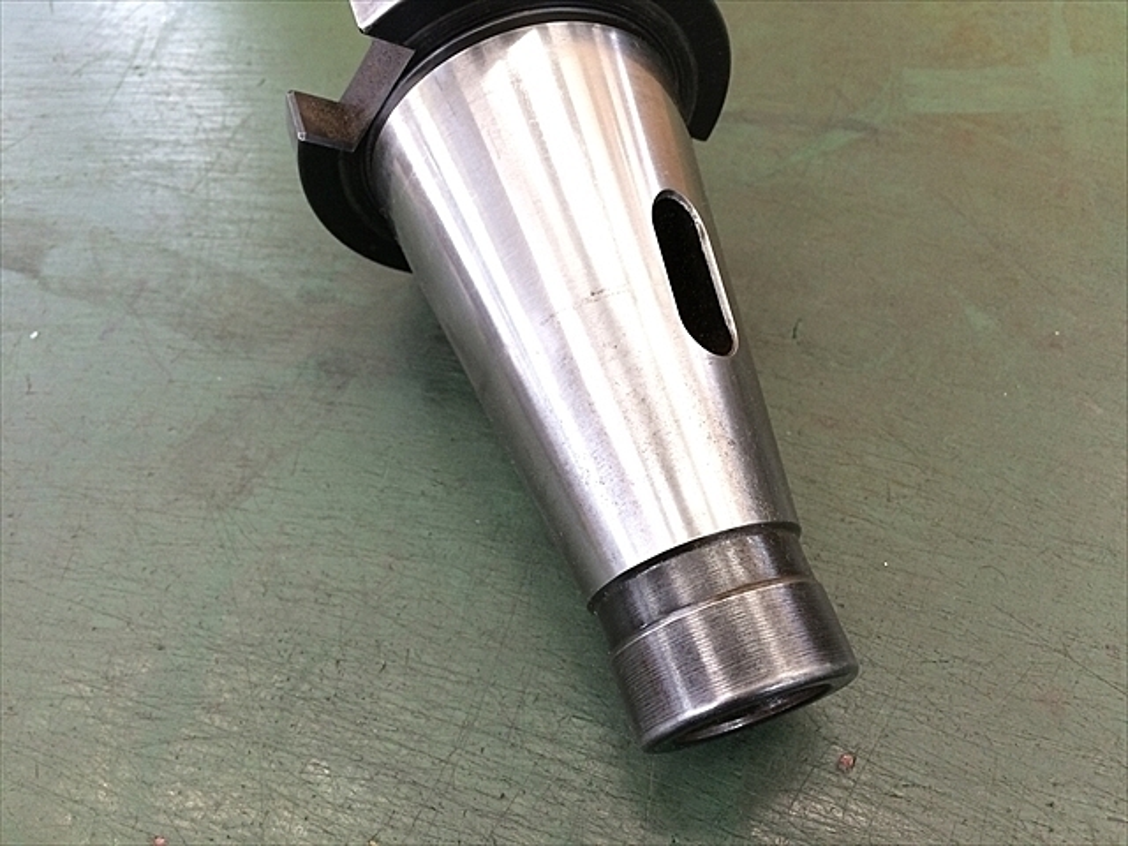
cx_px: 564
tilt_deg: -51.9
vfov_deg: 48.2
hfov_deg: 61.7
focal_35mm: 29
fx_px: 945
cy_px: 423
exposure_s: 1/30
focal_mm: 4.15
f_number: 2.2
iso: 160
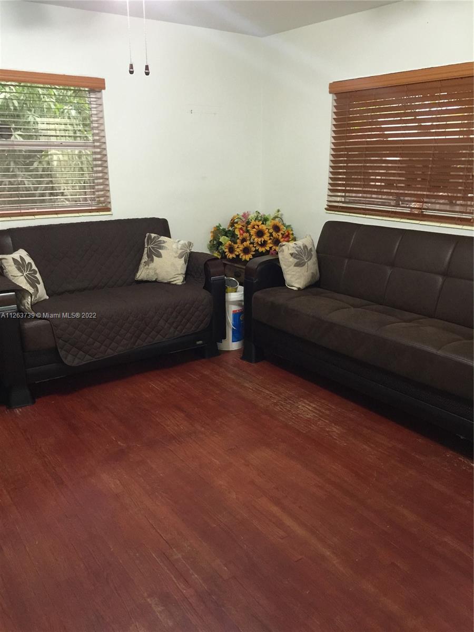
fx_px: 529
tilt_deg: -16.3
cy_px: 316
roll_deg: +0.0
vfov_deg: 61.7
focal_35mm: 29
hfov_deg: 48.2
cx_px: 237
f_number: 2.2
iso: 125
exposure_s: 1/15
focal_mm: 4.15
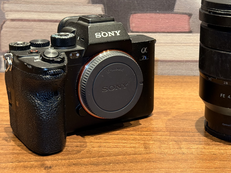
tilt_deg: -17.3
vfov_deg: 21.0
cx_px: 153
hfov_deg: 27.6
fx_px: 467
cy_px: 79
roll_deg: -0.7
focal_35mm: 70
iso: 125
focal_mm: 6.76
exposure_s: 1/50
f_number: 1.78
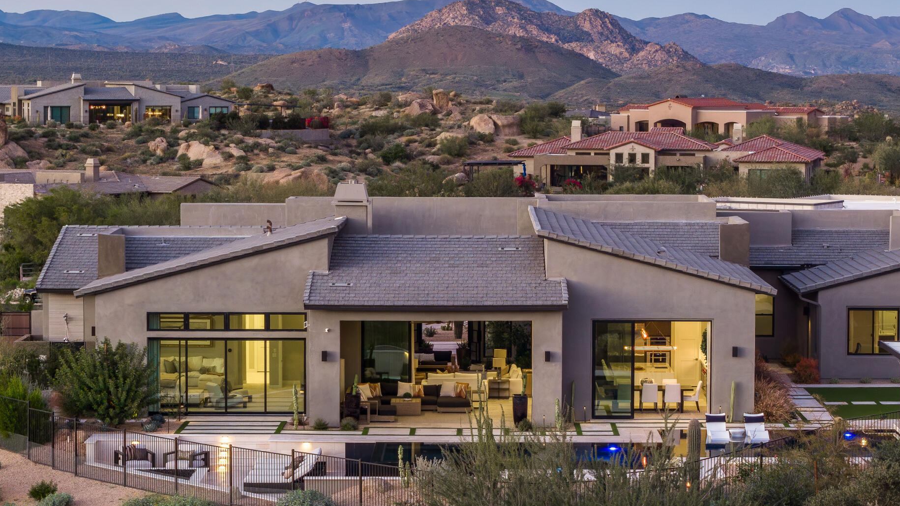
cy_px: 290
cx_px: 510
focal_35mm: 125
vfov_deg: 9.7
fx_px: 2983
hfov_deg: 17.2
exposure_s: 1/40
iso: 400
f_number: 2.8
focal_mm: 19.35
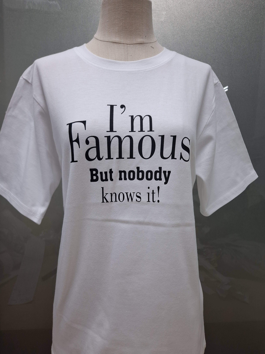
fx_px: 255
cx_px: 132
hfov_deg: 54.9
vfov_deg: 69.4
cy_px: 177
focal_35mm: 25
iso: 160
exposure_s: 1/60
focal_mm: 5.23
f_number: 1.8
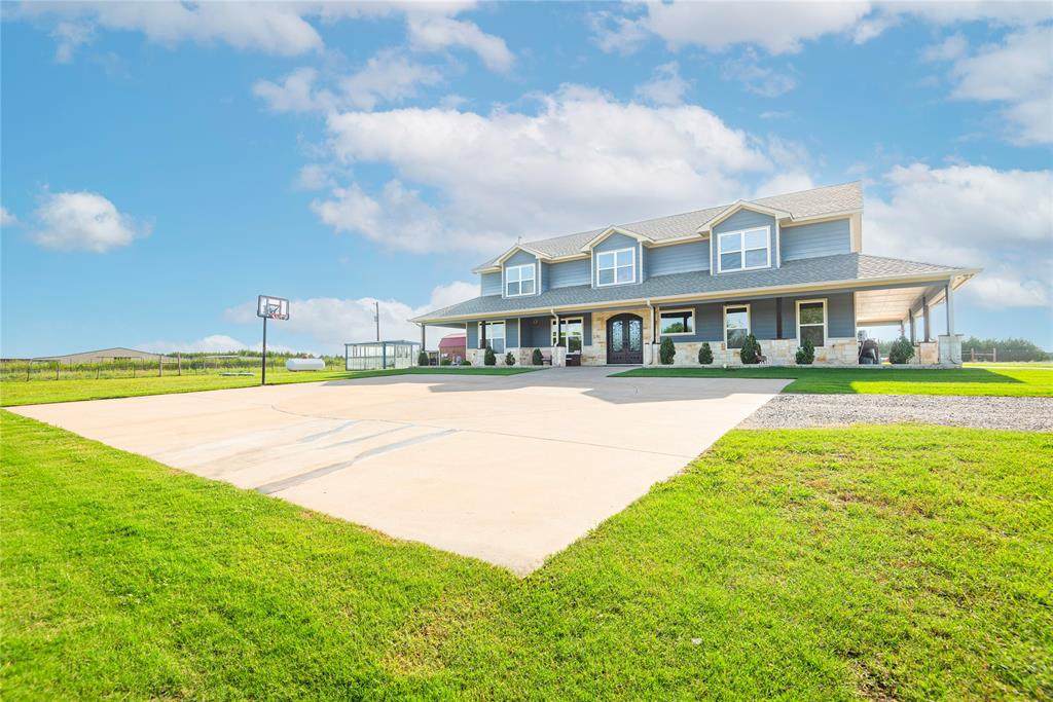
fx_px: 468
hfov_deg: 96.7
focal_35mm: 16
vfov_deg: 73.8
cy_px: 351
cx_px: 526
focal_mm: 16
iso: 100
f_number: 7.1
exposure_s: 1/250
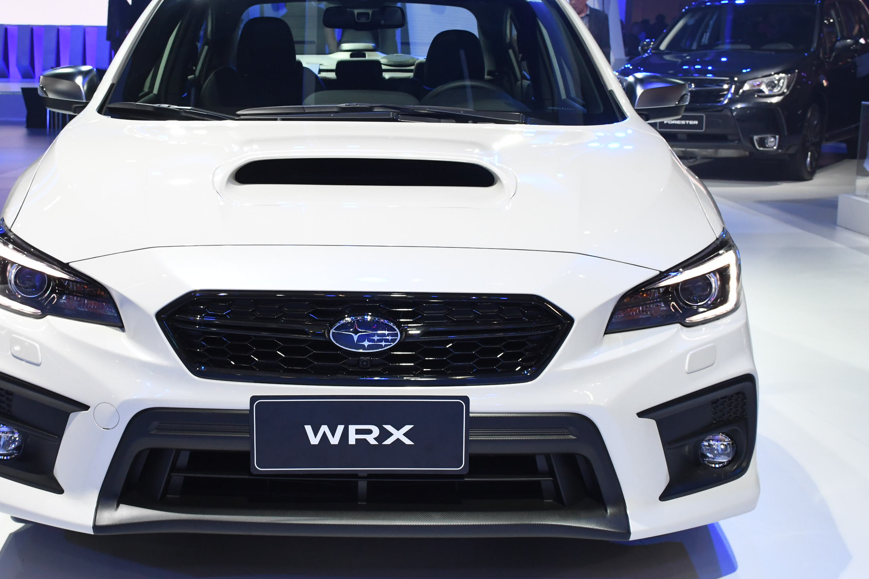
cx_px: 365
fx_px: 1376
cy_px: 291
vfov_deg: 23.8
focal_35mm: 57
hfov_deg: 35.0
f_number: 9
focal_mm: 30
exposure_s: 1/80
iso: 2000
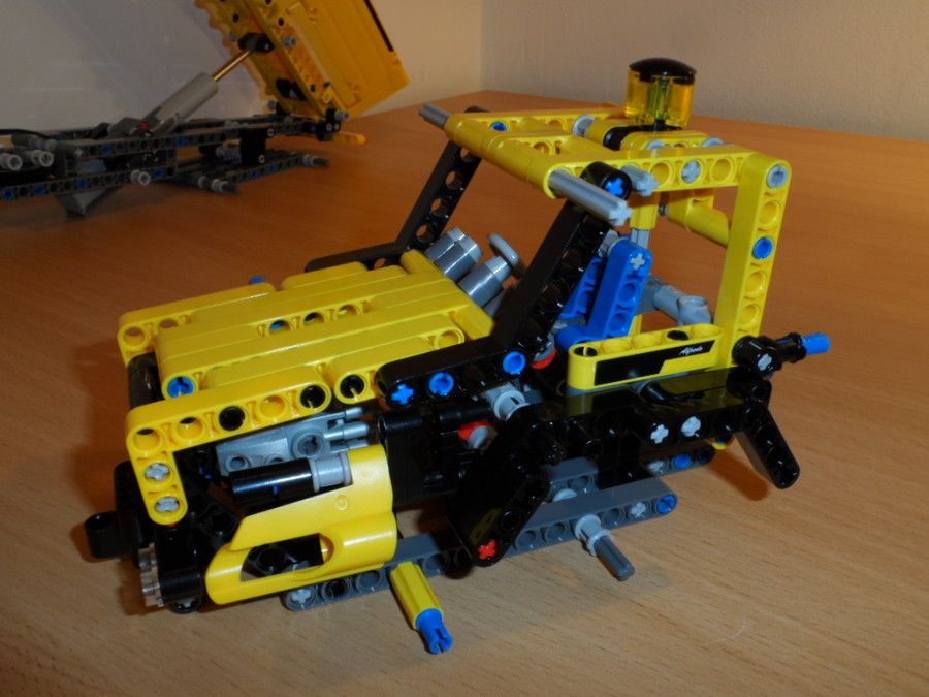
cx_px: 464
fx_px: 859
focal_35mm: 32
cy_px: 348
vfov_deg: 44.2
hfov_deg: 56.8
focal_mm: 5.3
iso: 100
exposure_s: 1/1.43
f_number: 6.8
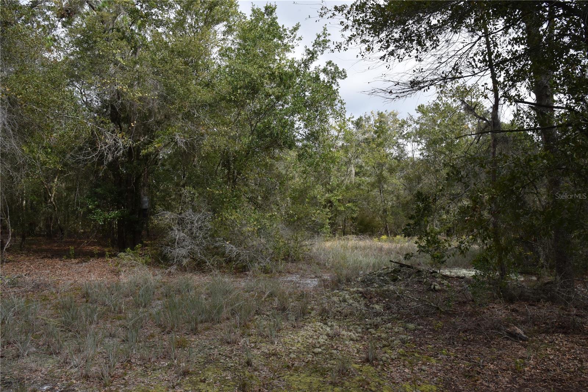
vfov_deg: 53.1
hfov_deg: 73.7
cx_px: 294
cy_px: 196
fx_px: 392
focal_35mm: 24
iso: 1250
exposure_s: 1/500
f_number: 11
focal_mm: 24
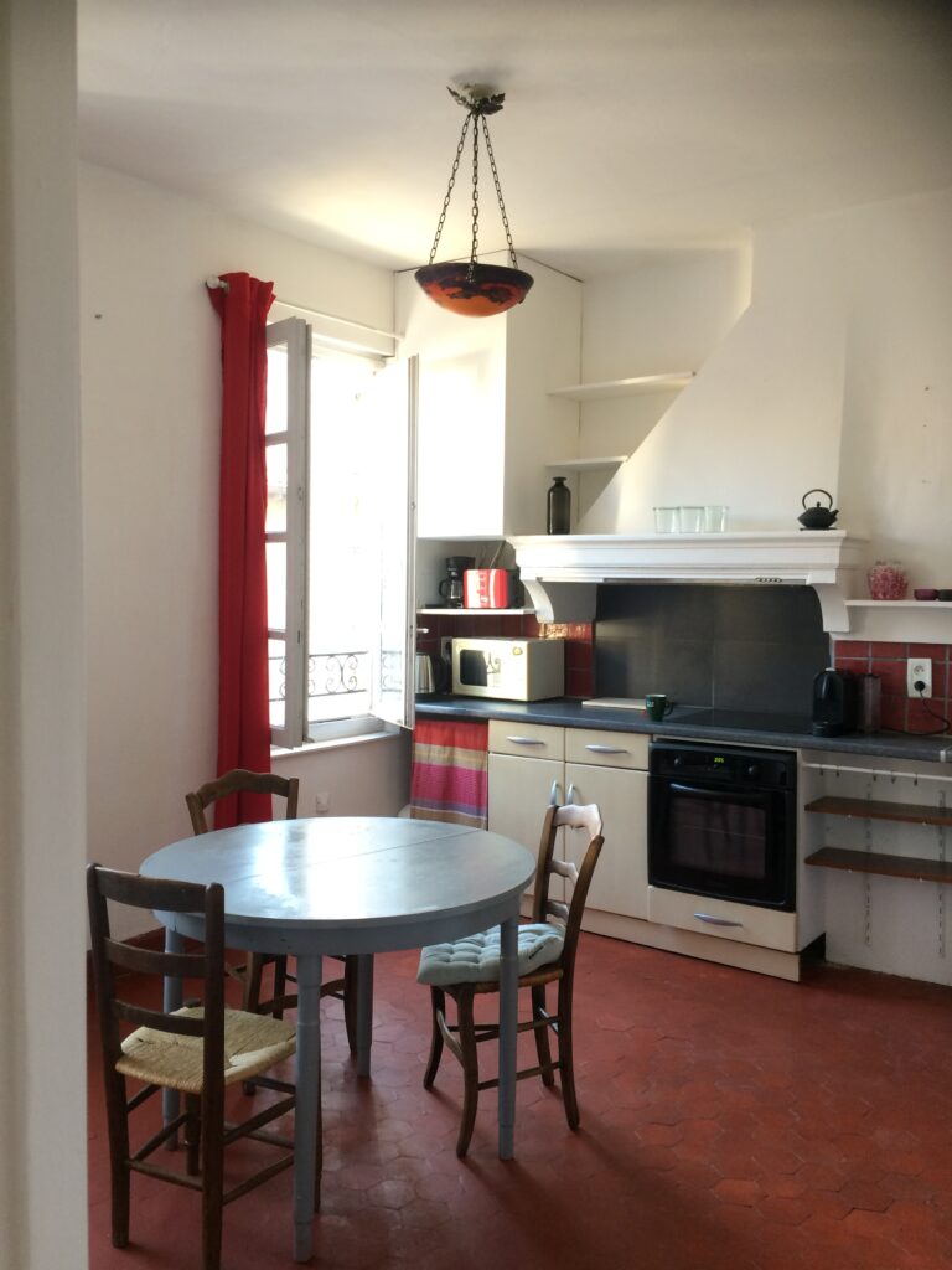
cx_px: 476
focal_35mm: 29
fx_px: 1063
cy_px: 635
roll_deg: +0.7
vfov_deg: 61.7
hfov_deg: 48.2
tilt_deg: -5.0
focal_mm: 4.15
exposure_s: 1/33
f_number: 2.2
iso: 100
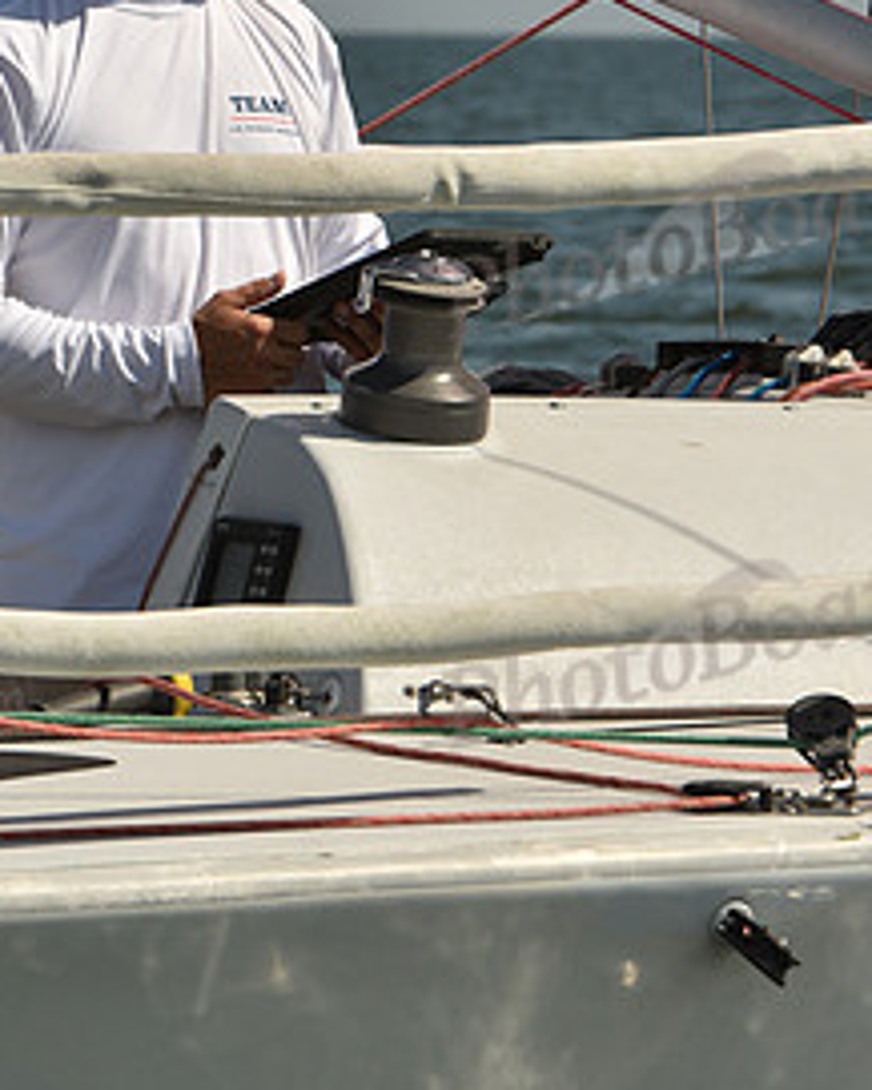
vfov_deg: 4.8
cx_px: 235
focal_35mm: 402
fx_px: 12961
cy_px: 84
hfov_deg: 3.9
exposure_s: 1/1000
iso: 320
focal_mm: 200
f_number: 13
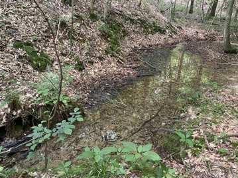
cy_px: 87
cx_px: 117
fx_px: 199
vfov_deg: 48.2
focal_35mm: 29
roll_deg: -2.5
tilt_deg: -21.8
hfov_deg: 61.7
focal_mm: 4.25
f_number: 1.8
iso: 160
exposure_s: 1/60
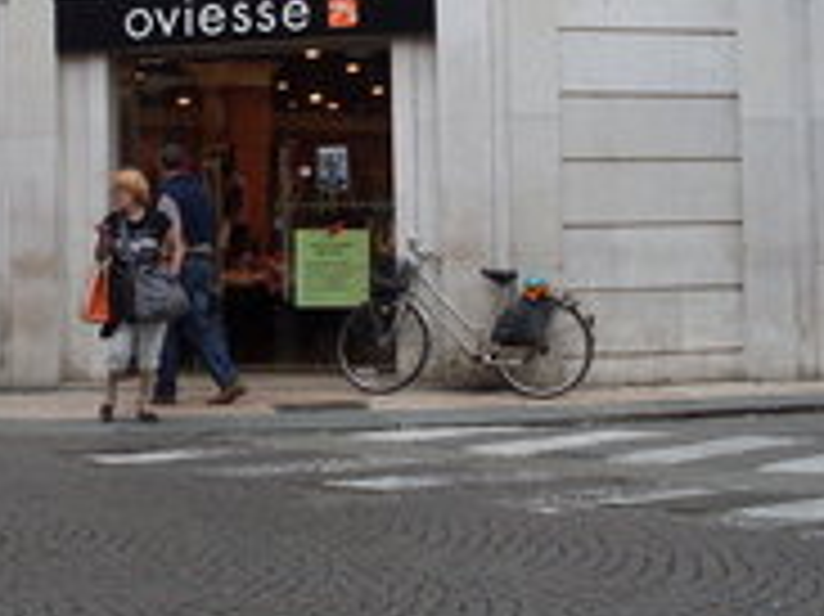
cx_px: 311
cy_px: 198
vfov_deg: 17.7
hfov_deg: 23.5
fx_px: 1974
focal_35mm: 83
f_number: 2.8
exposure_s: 1/125
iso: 80
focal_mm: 6.3
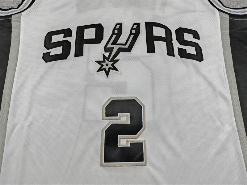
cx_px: 124
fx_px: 178
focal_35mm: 25
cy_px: 92
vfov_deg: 54.9
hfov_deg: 69.4
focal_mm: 5.3
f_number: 1.9
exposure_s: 1/100
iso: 64
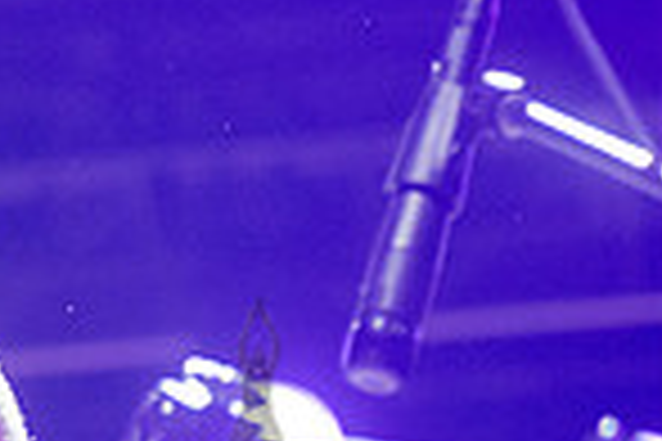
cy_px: 376
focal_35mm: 340
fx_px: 6252
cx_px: -617
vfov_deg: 4.0
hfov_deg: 5.9
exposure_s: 1/500
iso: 4000
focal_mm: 86
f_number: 3.5
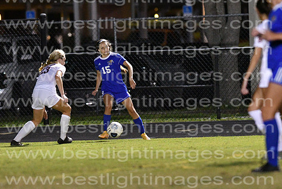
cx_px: 140
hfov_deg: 3.8
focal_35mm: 548
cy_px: 89
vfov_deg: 2.5
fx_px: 4295
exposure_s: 1/640
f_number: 3.5
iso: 10000
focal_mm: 300
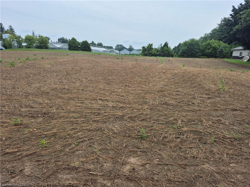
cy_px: 94
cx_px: 125
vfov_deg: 58.9
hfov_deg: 73.9
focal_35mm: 23
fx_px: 166
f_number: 1.8
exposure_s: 1/832
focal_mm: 5.4
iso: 25
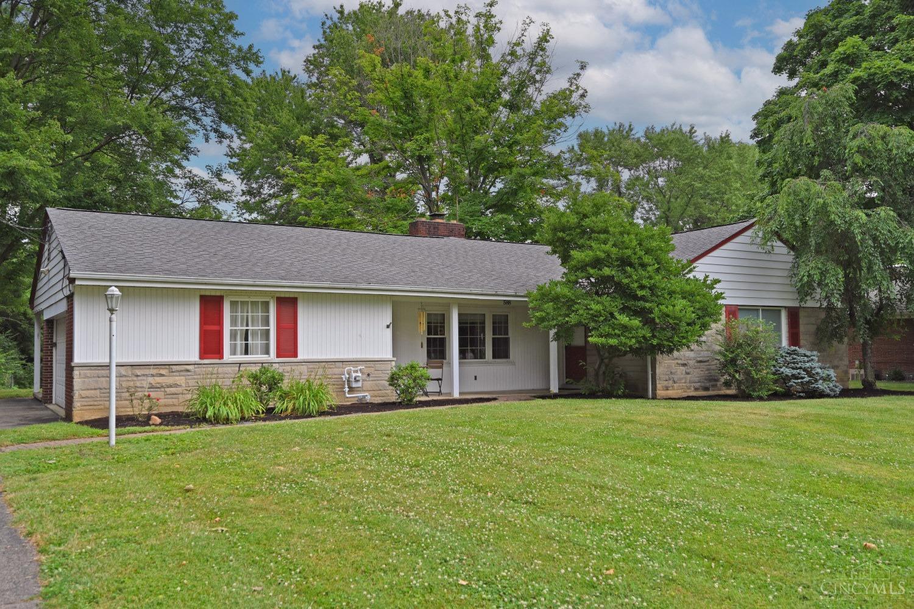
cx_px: 457
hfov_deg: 61.9
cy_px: 304
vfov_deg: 43.6
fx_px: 762
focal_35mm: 30
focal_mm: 30
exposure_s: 1/250
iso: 125
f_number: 5.6
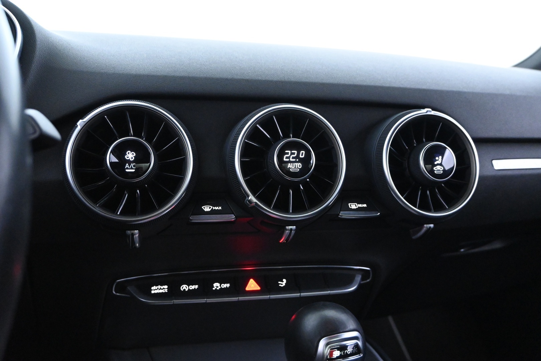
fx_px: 473
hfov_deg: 59.5
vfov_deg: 41.7
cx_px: 270
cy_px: 180
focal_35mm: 32
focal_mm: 21
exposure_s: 1/30
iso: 8000
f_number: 4.5
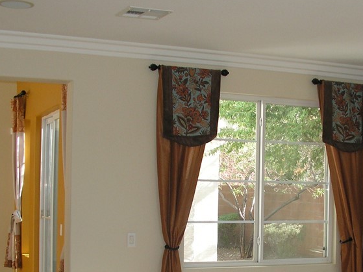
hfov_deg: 29.2
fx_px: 692
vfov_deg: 22.0
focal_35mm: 66
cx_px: 244
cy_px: 215
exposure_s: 1/100
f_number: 3.2
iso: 64
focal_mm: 6
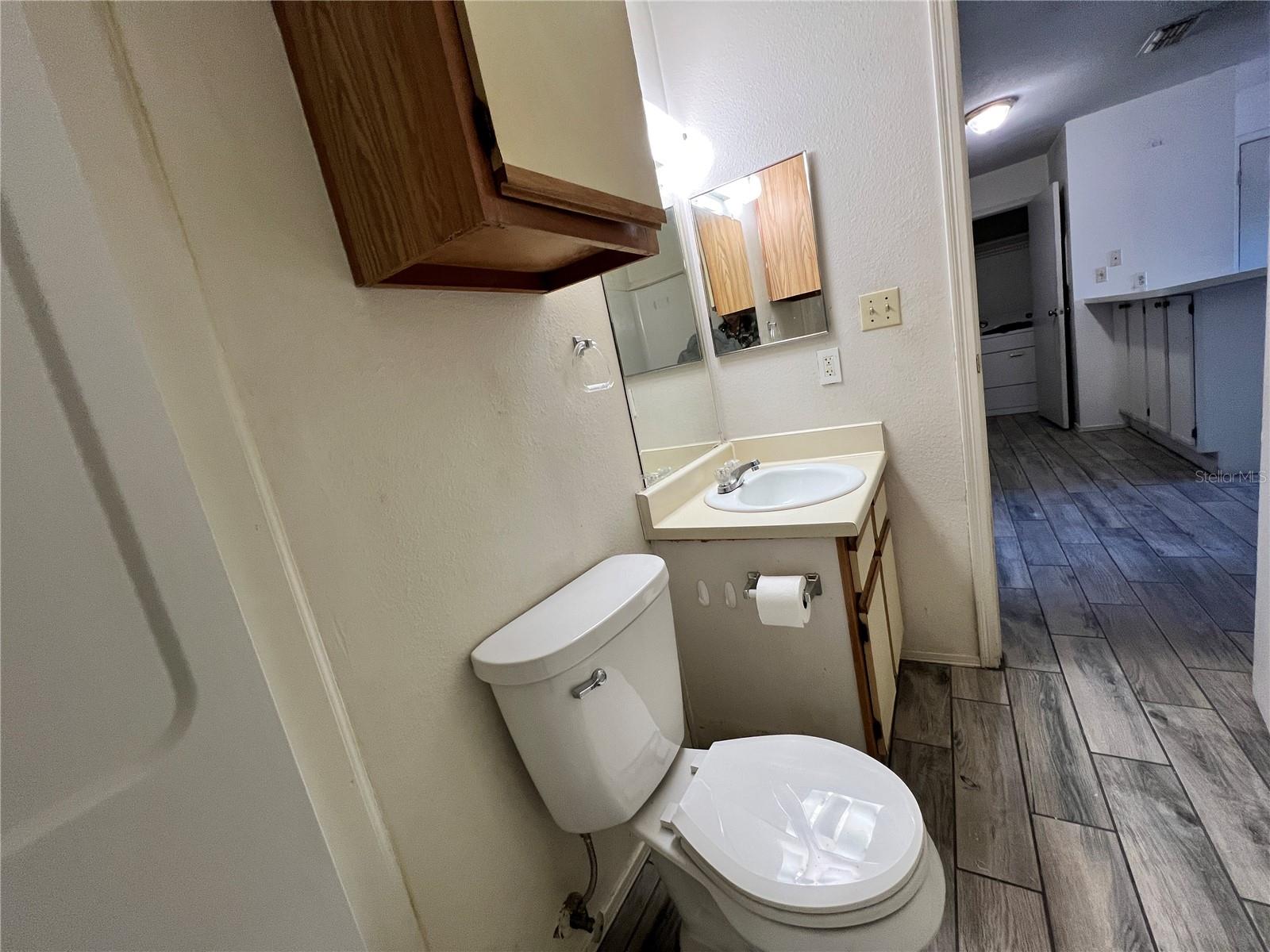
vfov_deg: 89.9
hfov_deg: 106.2
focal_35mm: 13
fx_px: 477
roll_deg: +12.0
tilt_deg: -10.9
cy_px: 476
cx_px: 635
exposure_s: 1/120
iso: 160
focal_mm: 1.57
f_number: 1.8
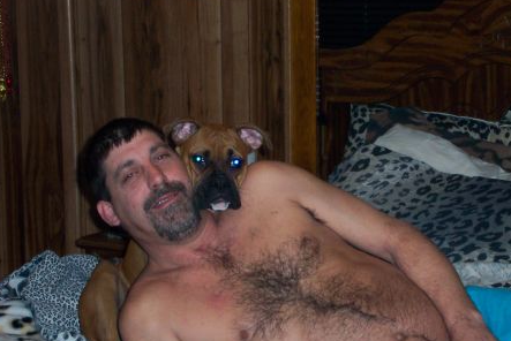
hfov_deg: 17.5
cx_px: 298
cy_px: 196
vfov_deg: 11.7
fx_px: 1662
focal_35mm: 117
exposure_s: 1/60
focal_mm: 16.4
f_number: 4
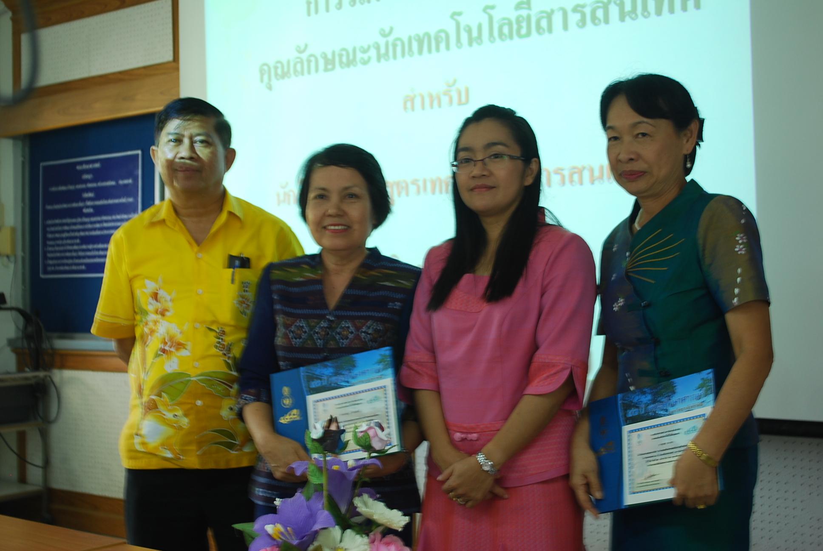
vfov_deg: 28.2
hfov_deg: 41.1
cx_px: 412
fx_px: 1099
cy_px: 276
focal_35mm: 48
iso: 200
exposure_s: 1/4
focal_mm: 32
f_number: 5
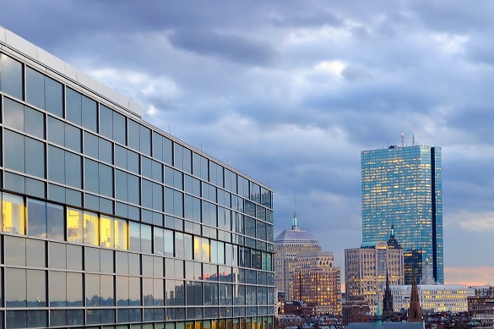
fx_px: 1097
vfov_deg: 16.9
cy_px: 276
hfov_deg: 25.2
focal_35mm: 80
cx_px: 334
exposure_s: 1/1.25
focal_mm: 26
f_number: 8
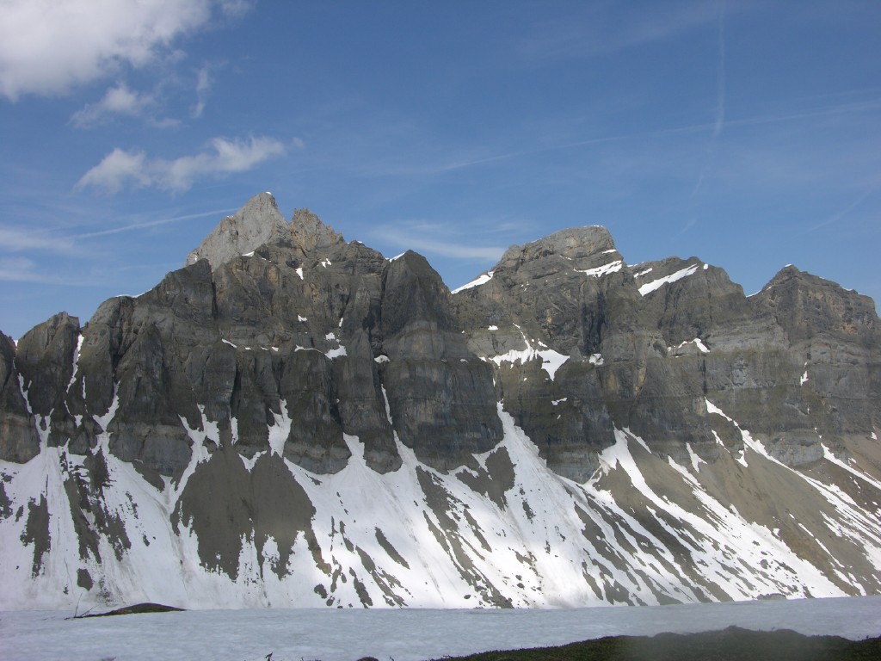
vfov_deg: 40.7
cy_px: 330
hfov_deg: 52.6
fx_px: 891
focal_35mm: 35
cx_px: 440
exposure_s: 1/335
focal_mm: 9
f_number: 7.1
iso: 50
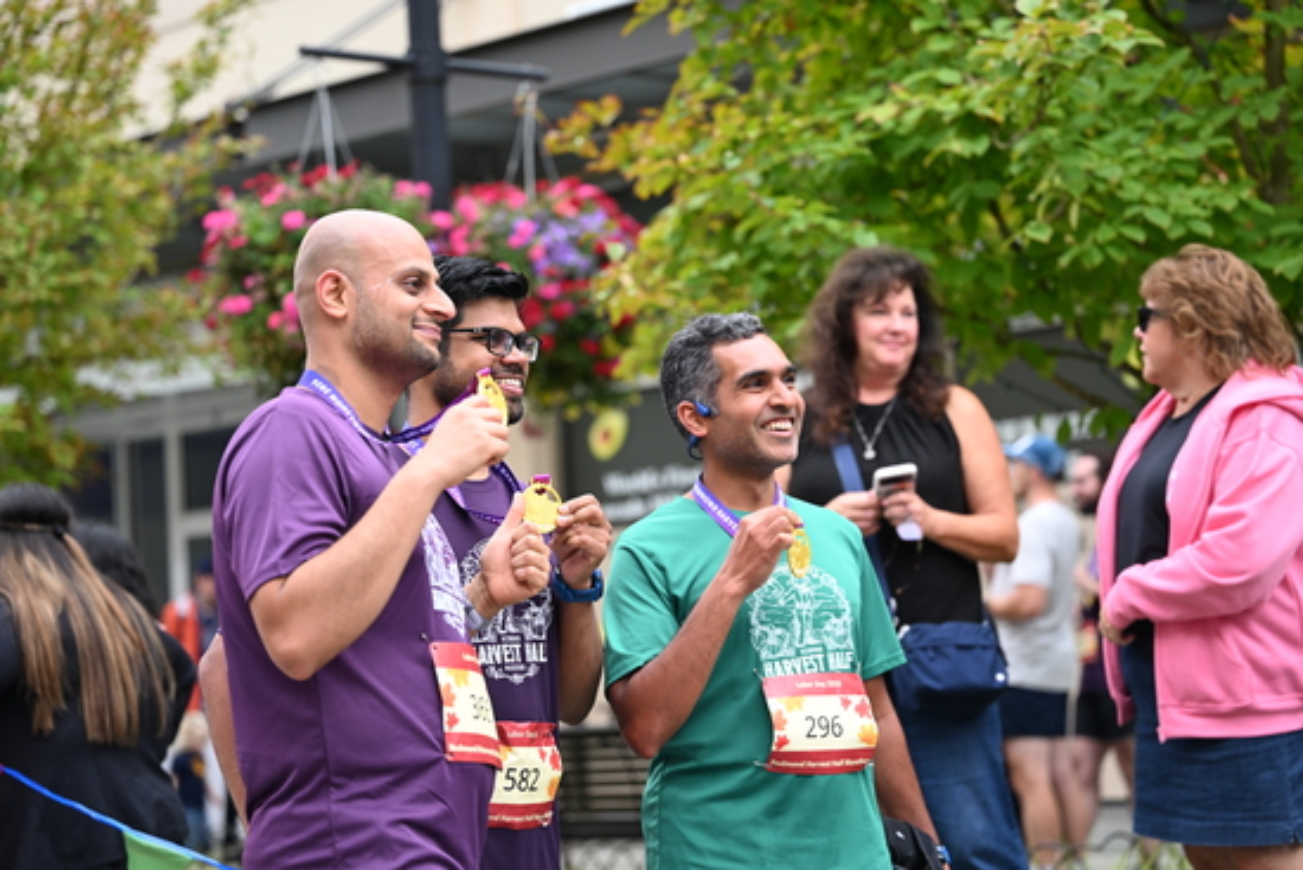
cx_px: 652
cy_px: 435
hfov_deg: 24.8
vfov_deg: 16.7
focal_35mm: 82
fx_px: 2969
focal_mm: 82
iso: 640
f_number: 2.8
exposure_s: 1/1250
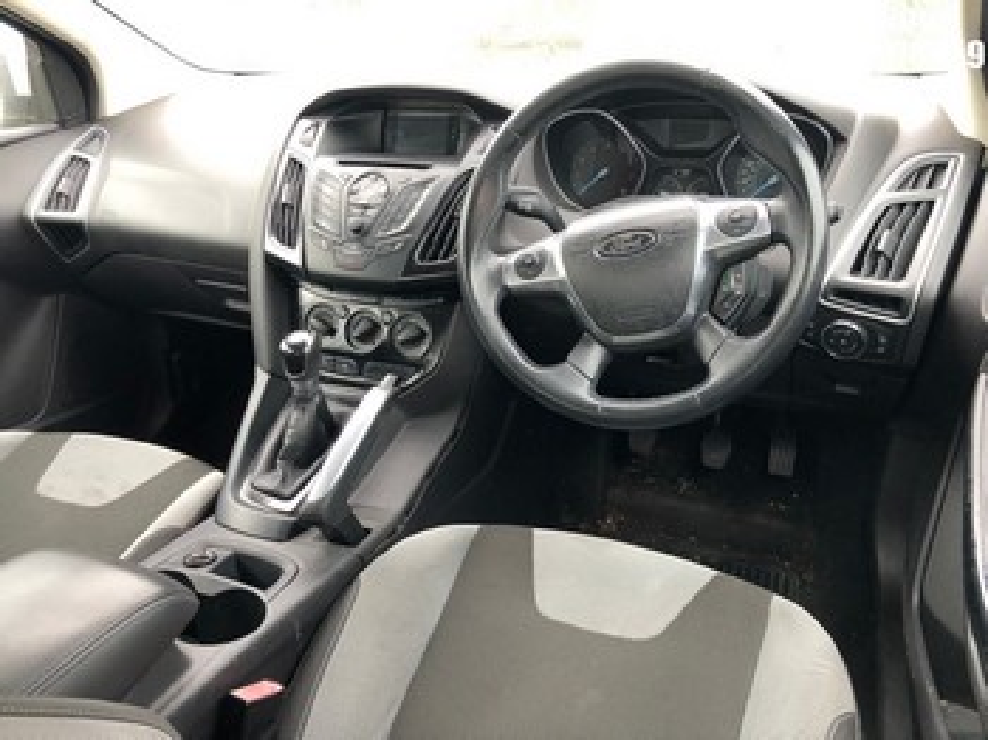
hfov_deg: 63.5
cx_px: 494
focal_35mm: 28
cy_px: 370
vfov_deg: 49.7
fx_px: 799
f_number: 1.8
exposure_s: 1/30
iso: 25
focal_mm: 4
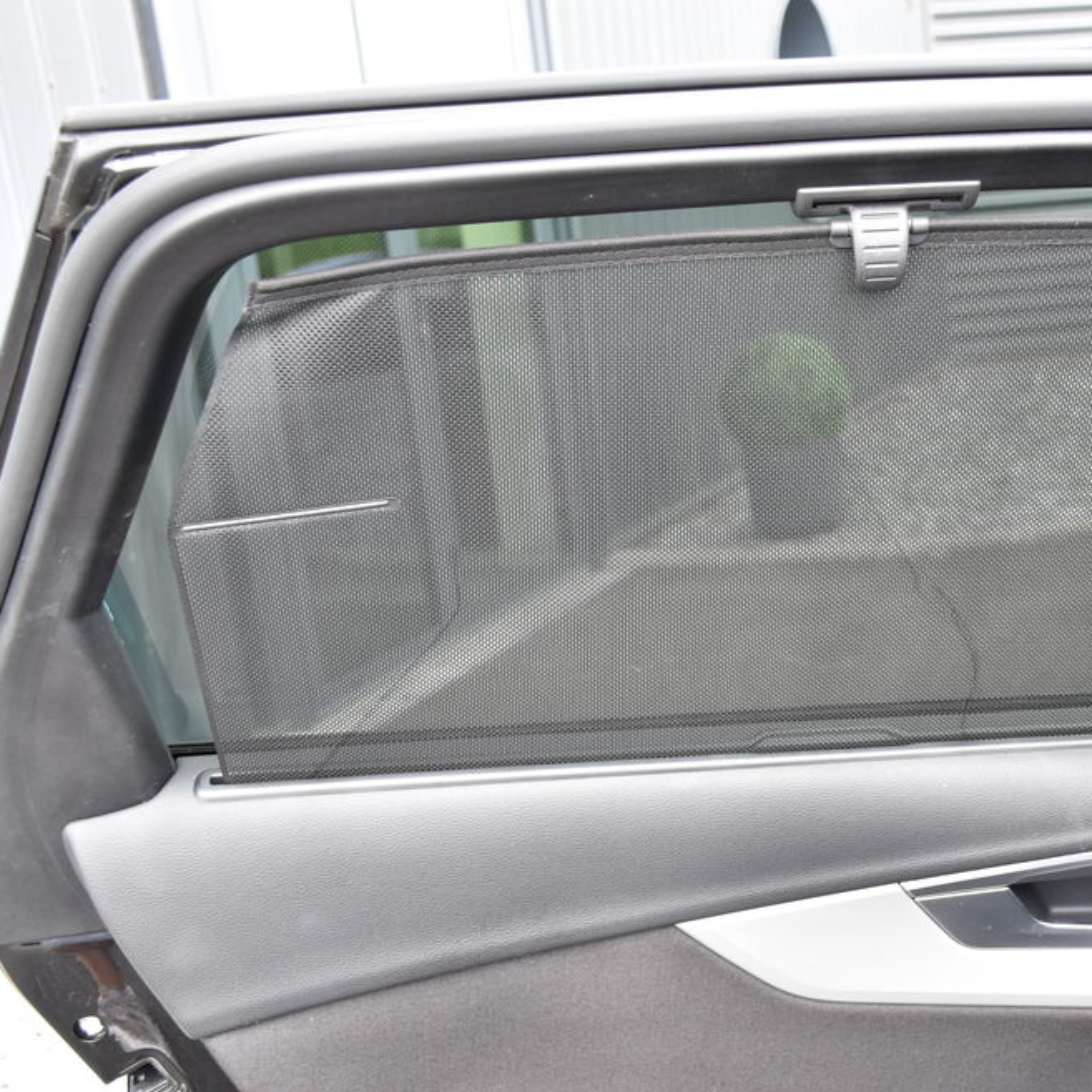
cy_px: 548
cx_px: 809
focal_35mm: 45
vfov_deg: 37.8
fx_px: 1593
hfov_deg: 37.0
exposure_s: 1/80
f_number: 4.5
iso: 400
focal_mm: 23
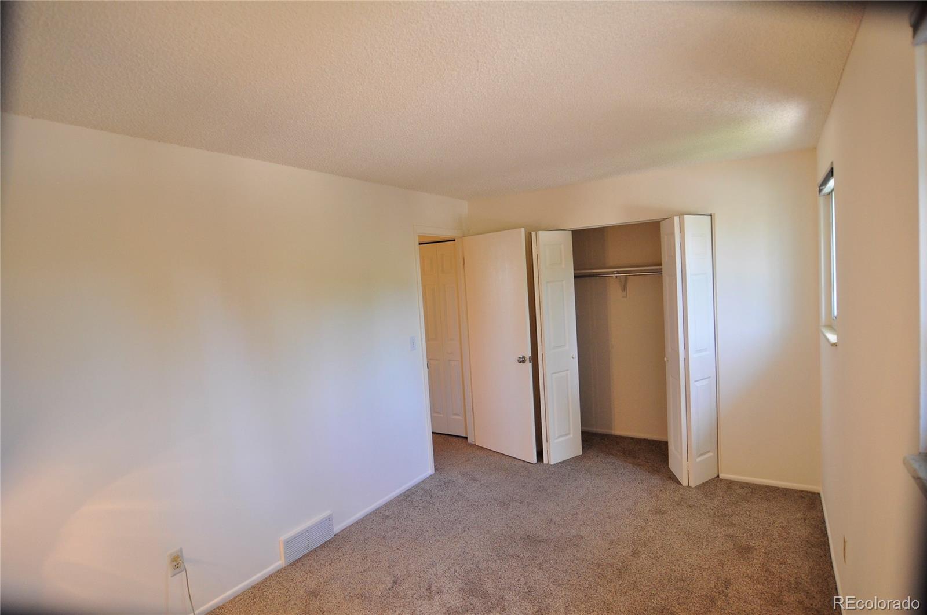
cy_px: 308
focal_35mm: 18
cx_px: 464
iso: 560
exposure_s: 1/30
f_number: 4
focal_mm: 12
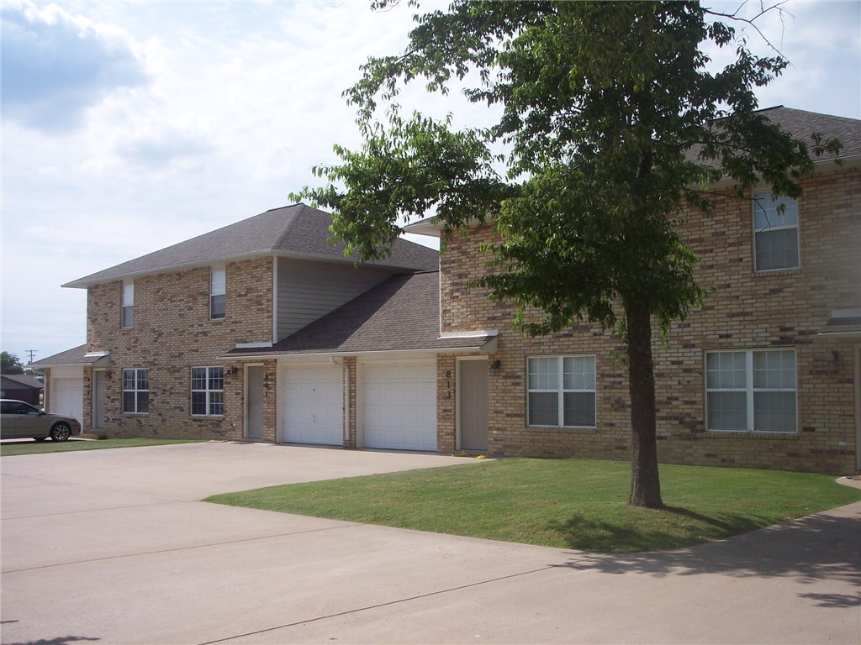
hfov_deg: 47.9
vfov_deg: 36.8
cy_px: 322
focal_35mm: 39
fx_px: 970
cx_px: 430
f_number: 5.6
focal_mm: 8
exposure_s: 1/500
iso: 100
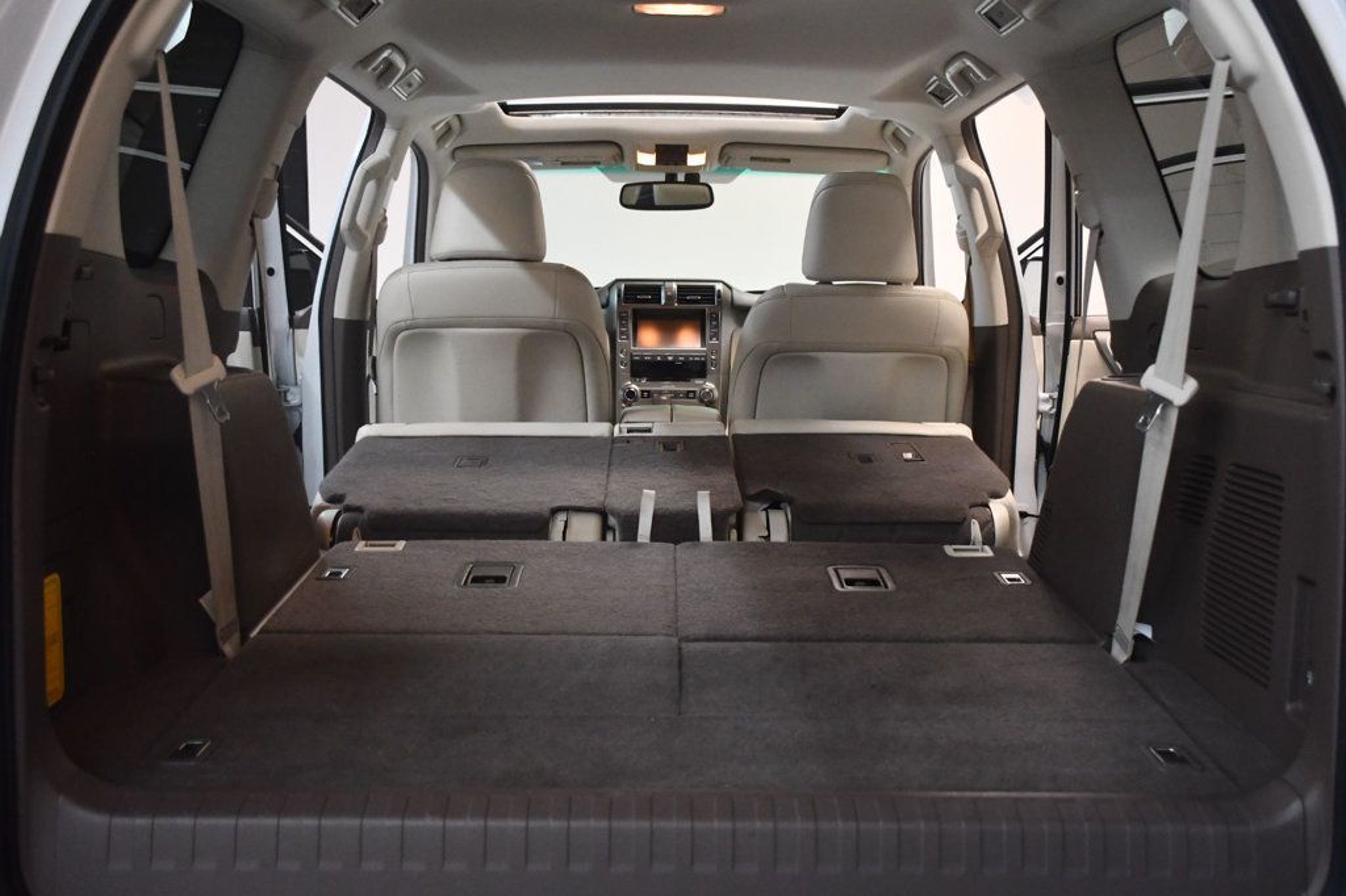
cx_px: 673
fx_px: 1345
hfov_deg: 53.1
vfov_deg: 36.8
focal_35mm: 36
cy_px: 448
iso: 2800
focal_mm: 24
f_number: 3.8
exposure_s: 1/125
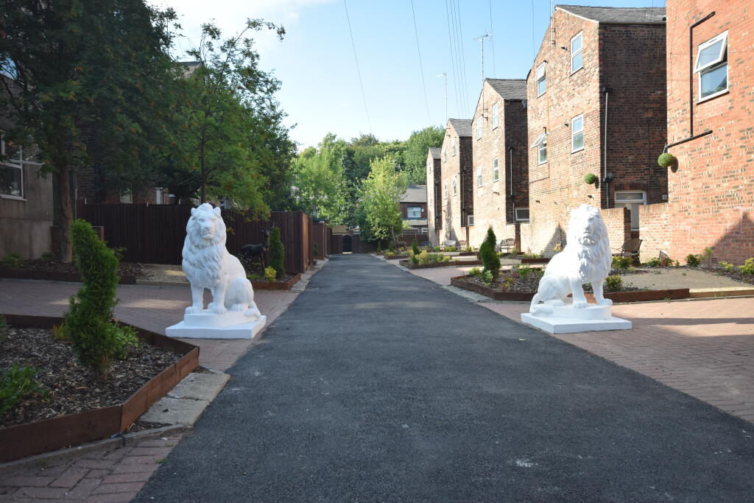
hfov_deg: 61.9
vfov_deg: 43.6
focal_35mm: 30
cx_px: 377
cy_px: 252
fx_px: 628
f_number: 5.6
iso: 800
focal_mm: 20
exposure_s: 1/1000
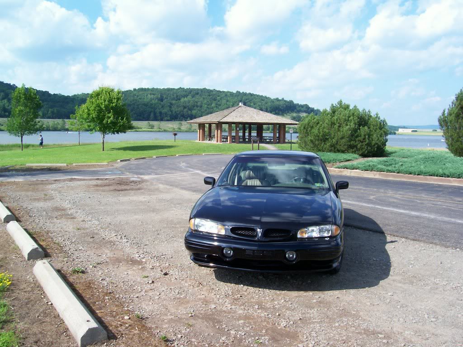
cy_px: 174
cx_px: 232
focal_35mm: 34
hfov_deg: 54.0
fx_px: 455
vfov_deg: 41.8
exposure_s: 1/289
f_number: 5.1
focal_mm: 5.6
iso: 80
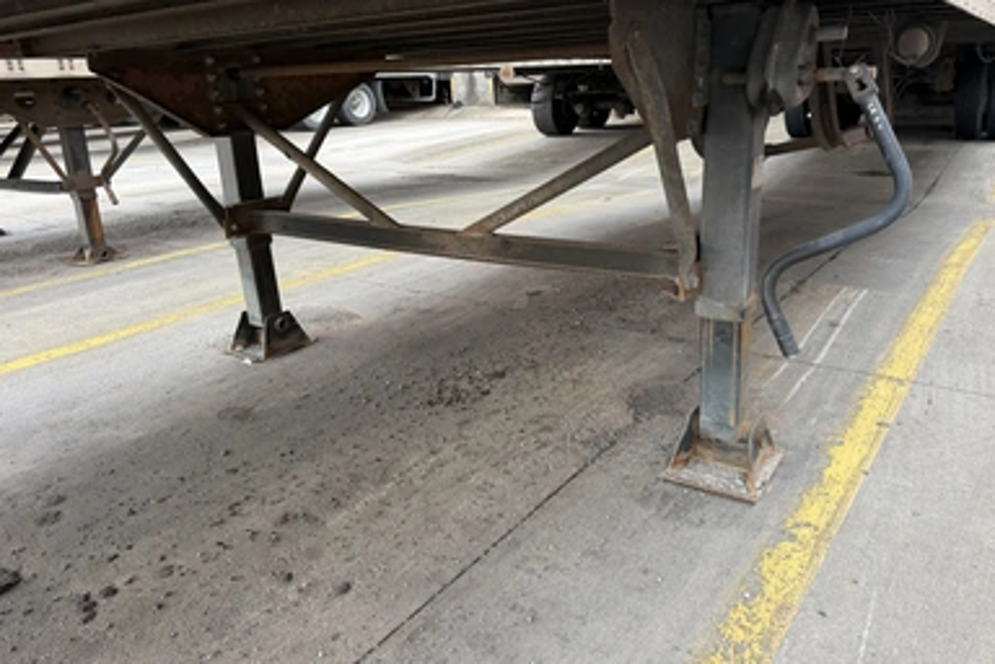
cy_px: 296
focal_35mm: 26
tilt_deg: -22.3
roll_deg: +1.6
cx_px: 503
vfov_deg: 49.5
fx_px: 719
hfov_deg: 69.4
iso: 160
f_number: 1.78
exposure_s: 1/164
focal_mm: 6.76
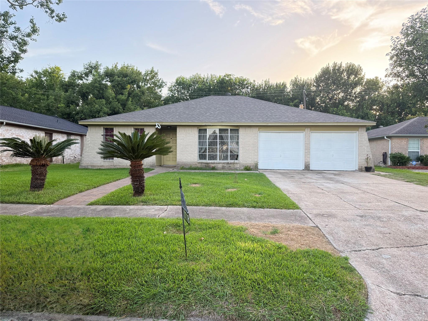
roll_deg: +0.0
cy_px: 160
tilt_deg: +0.8
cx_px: 214
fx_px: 297
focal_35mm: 24
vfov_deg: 56.8
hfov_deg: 71.6
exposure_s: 1/365
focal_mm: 6.76
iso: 100
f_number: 1.78
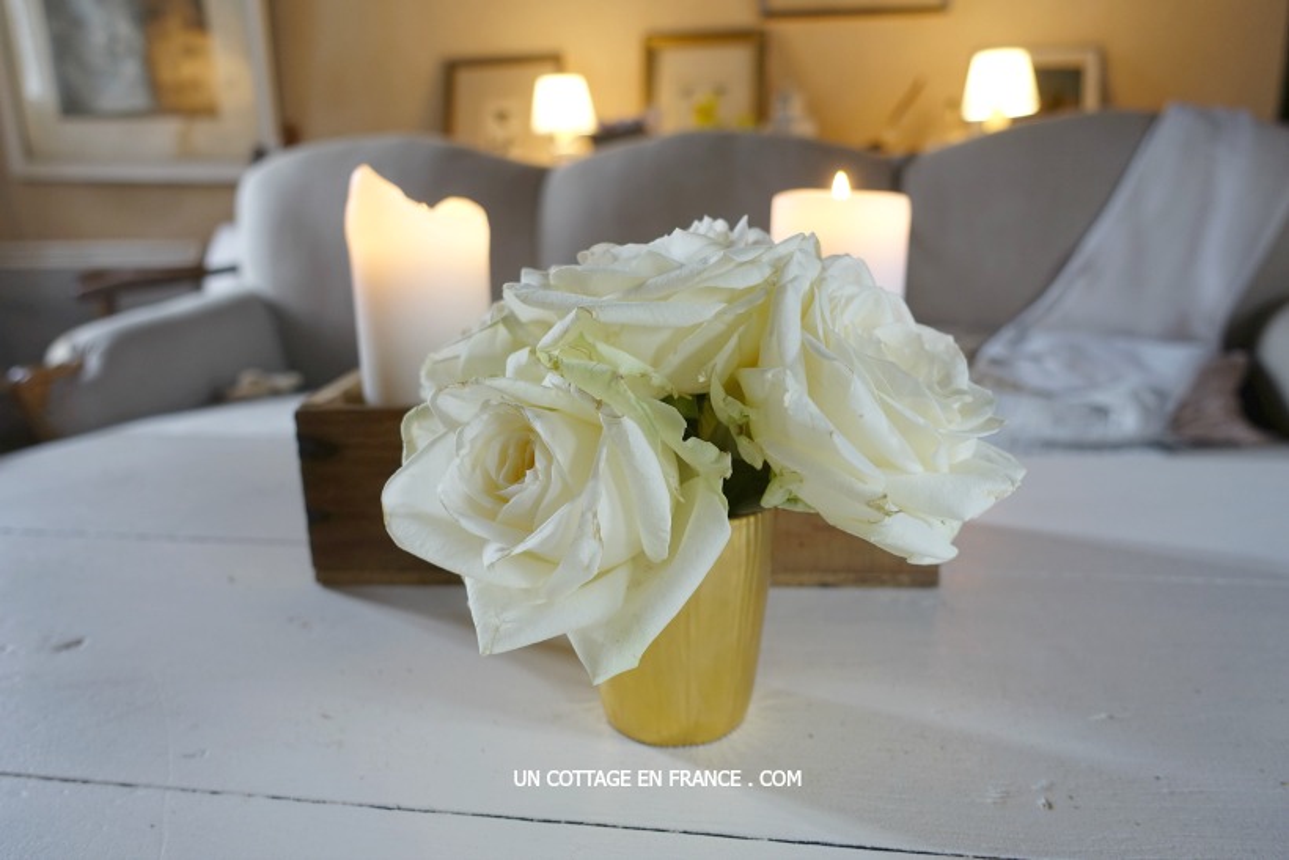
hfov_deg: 73.7
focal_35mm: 24
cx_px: 644
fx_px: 859
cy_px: 430
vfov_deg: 53.2
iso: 125
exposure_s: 1/30
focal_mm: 8.8
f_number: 2.2
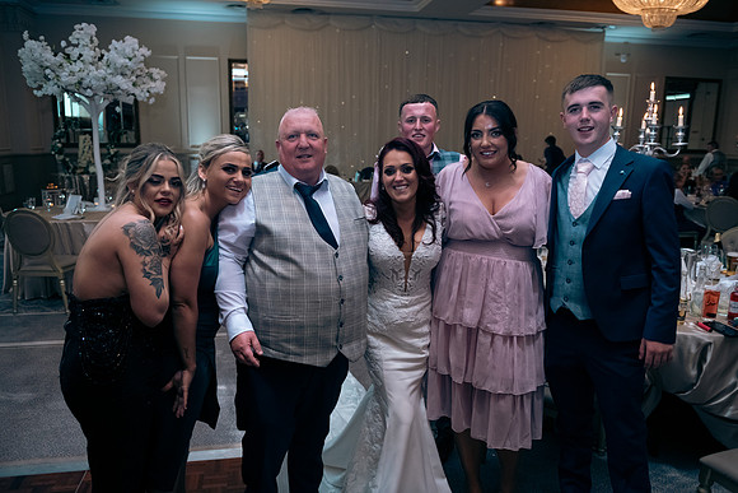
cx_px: 369
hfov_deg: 67.4
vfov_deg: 48.0
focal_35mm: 27
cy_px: 246
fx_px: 554
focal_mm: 27
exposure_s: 1/160
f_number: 3.5
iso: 1000
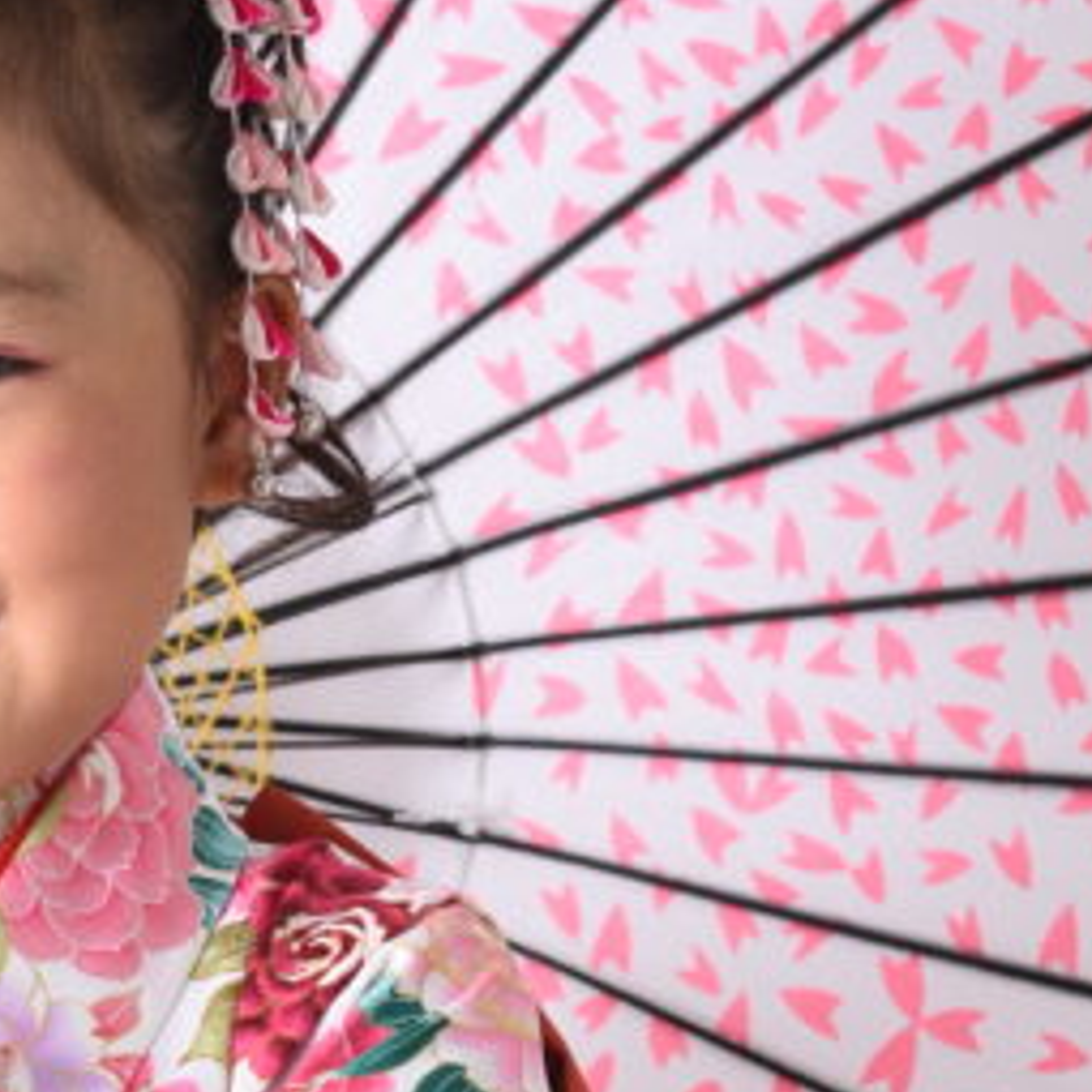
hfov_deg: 6.0
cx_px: -62
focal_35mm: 290
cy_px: 1246
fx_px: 10350
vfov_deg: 6.0
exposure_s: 1/160
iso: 1000
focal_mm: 85
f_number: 8
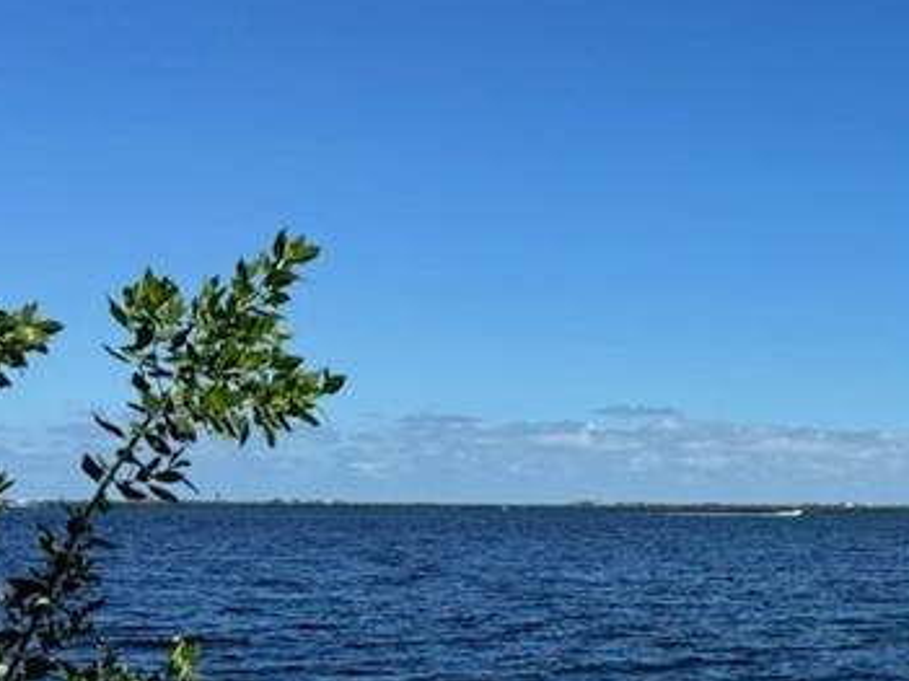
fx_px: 1838
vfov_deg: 20.7
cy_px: 564
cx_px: 1020
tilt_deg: -1.9
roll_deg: -1.3
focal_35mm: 70
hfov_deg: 25.6
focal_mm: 6.76
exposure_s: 1/5348
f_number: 1.78
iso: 80
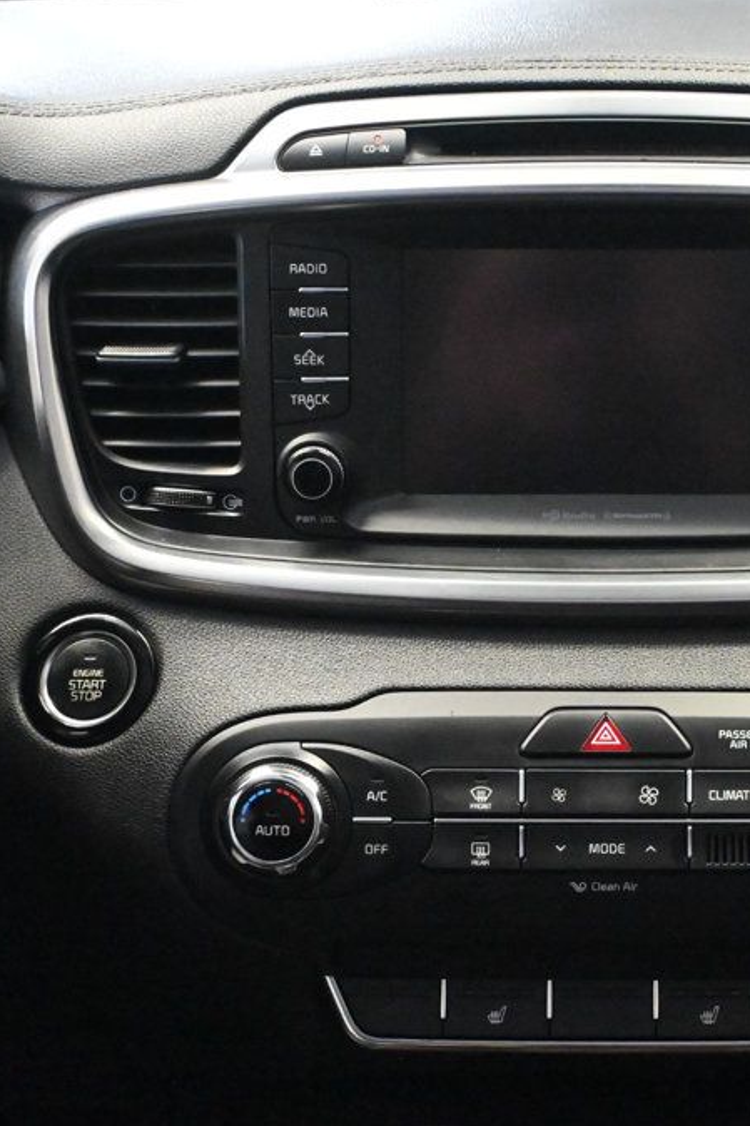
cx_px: 625
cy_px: 563
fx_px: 2564
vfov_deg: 24.8
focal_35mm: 82
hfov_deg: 16.5
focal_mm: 36
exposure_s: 1/60
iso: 12800
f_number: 5.3
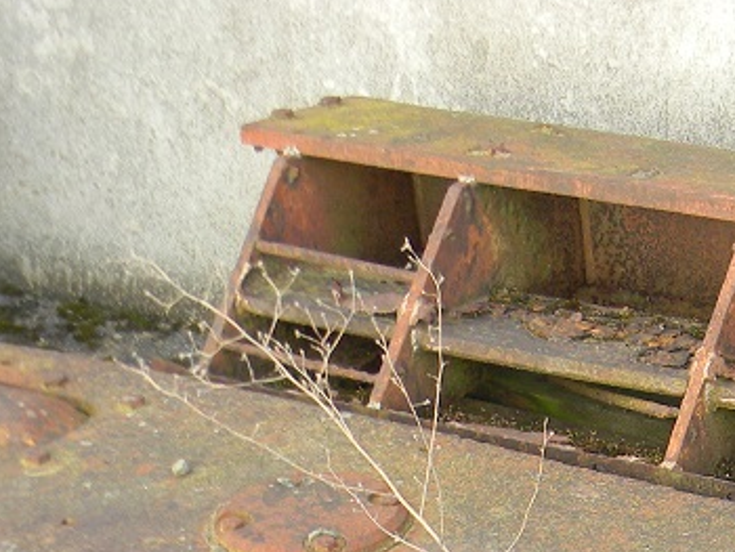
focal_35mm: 117
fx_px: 2486
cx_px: 701
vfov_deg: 12.2
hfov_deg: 16.5
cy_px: 777
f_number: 3.8
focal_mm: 7.3
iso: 80
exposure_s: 1/114
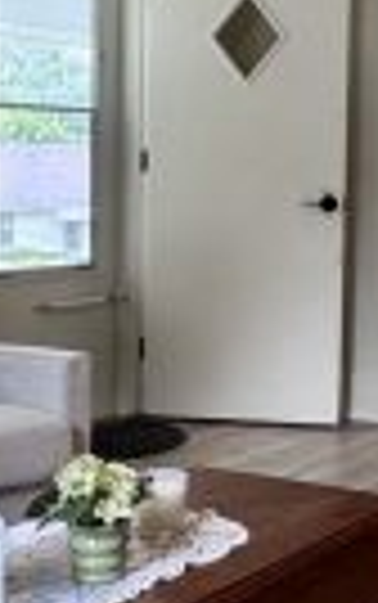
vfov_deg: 27.8
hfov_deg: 17.1
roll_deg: -0.5
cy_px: 238
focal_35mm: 74
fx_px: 1217
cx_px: 416
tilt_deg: -3.0
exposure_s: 1/60
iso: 320
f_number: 2.2
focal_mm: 2.22
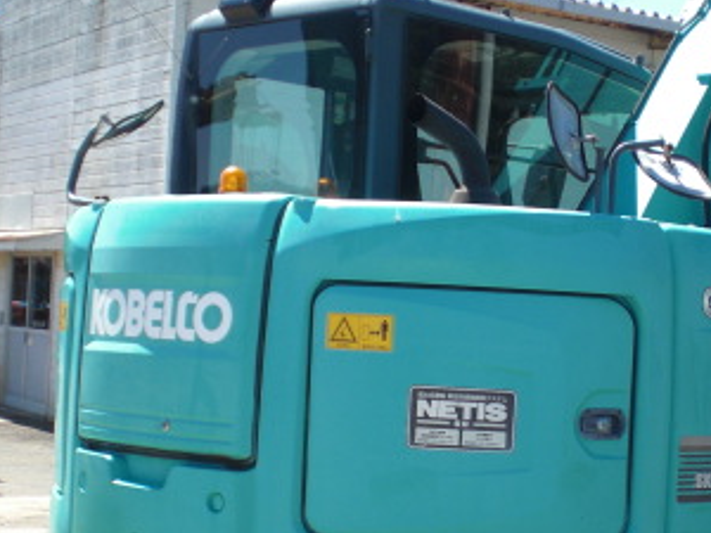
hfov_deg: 23.7
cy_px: 441
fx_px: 1664
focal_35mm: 81
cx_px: 581
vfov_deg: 18.0
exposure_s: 1/400
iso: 64
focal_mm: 6.3
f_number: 3.1
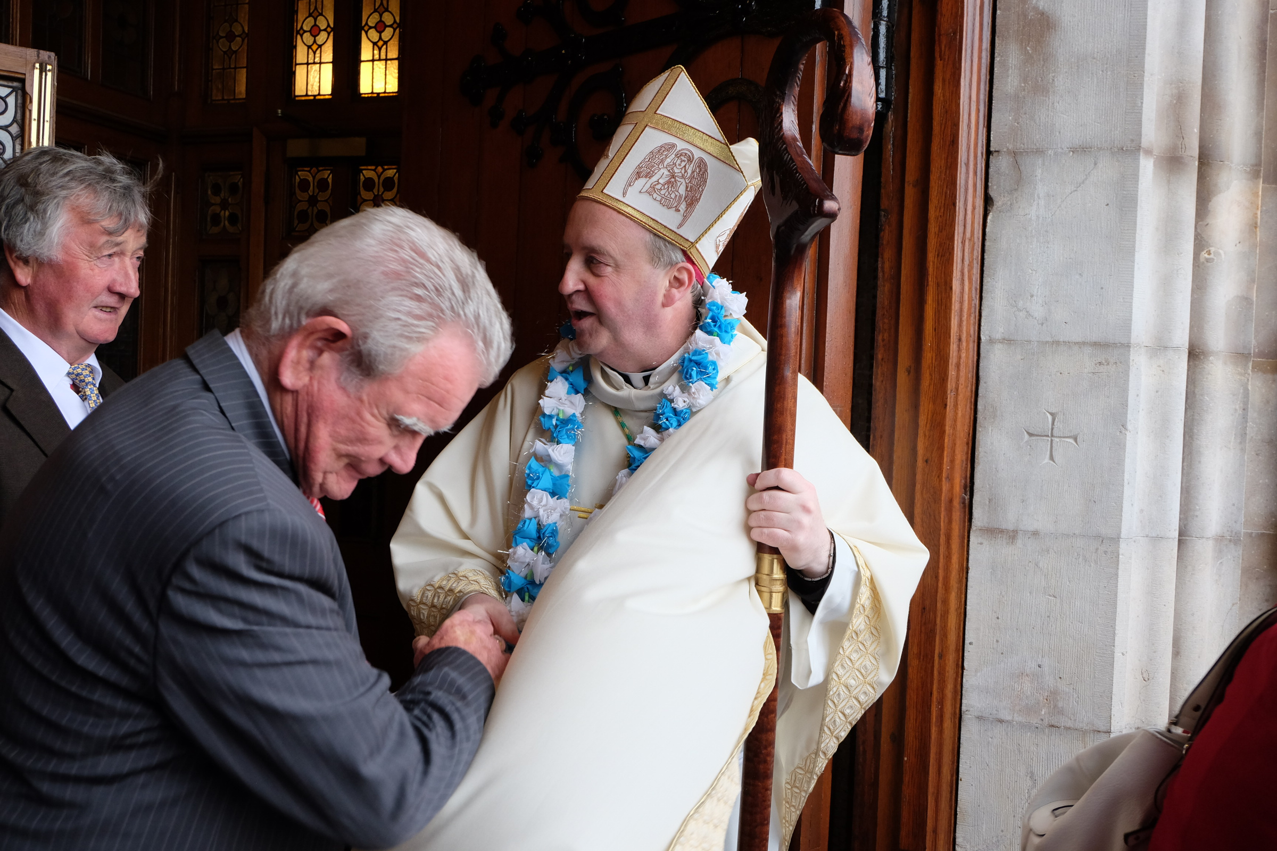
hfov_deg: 54.4
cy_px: 426
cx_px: 638
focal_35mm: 35
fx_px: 1241
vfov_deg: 37.9
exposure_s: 1/100
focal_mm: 23.2
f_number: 5
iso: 800
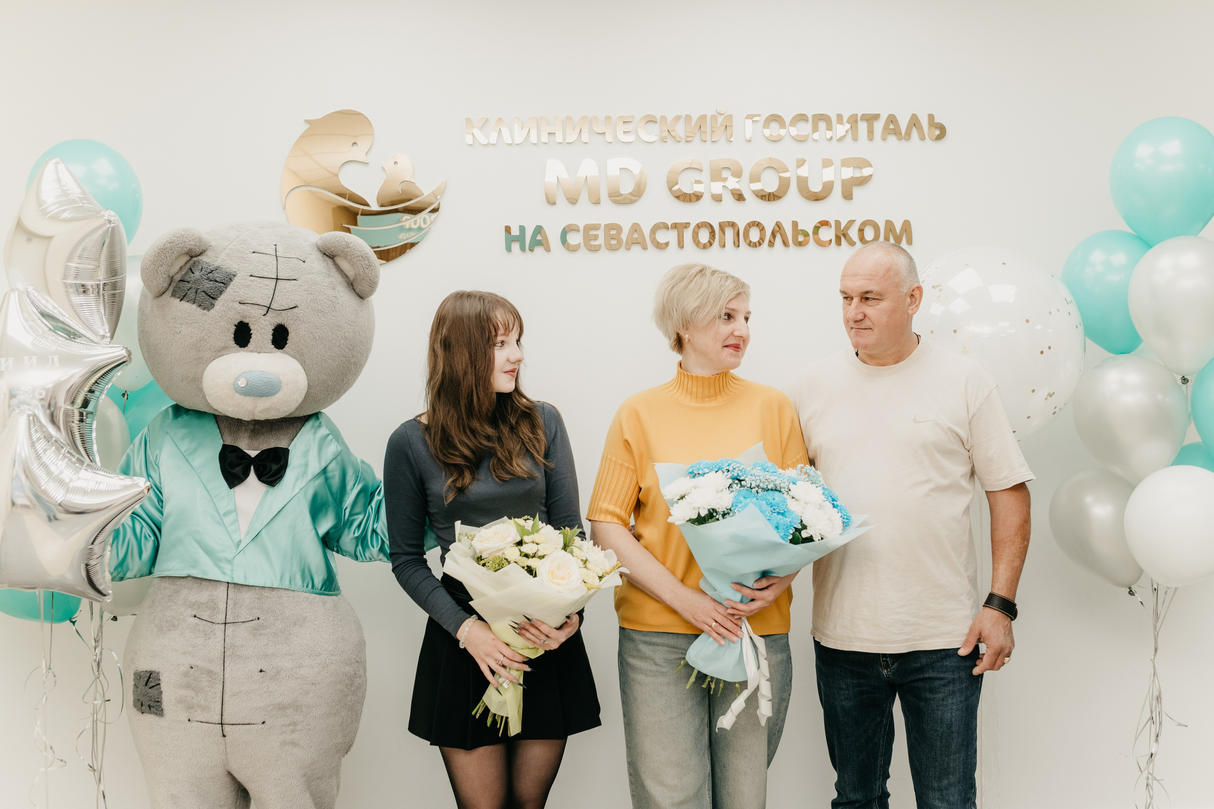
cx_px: 607
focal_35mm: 35
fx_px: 1180
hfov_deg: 54.4
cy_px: 404
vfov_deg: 37.9
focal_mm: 35
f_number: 4.5
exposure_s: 1/160
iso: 400
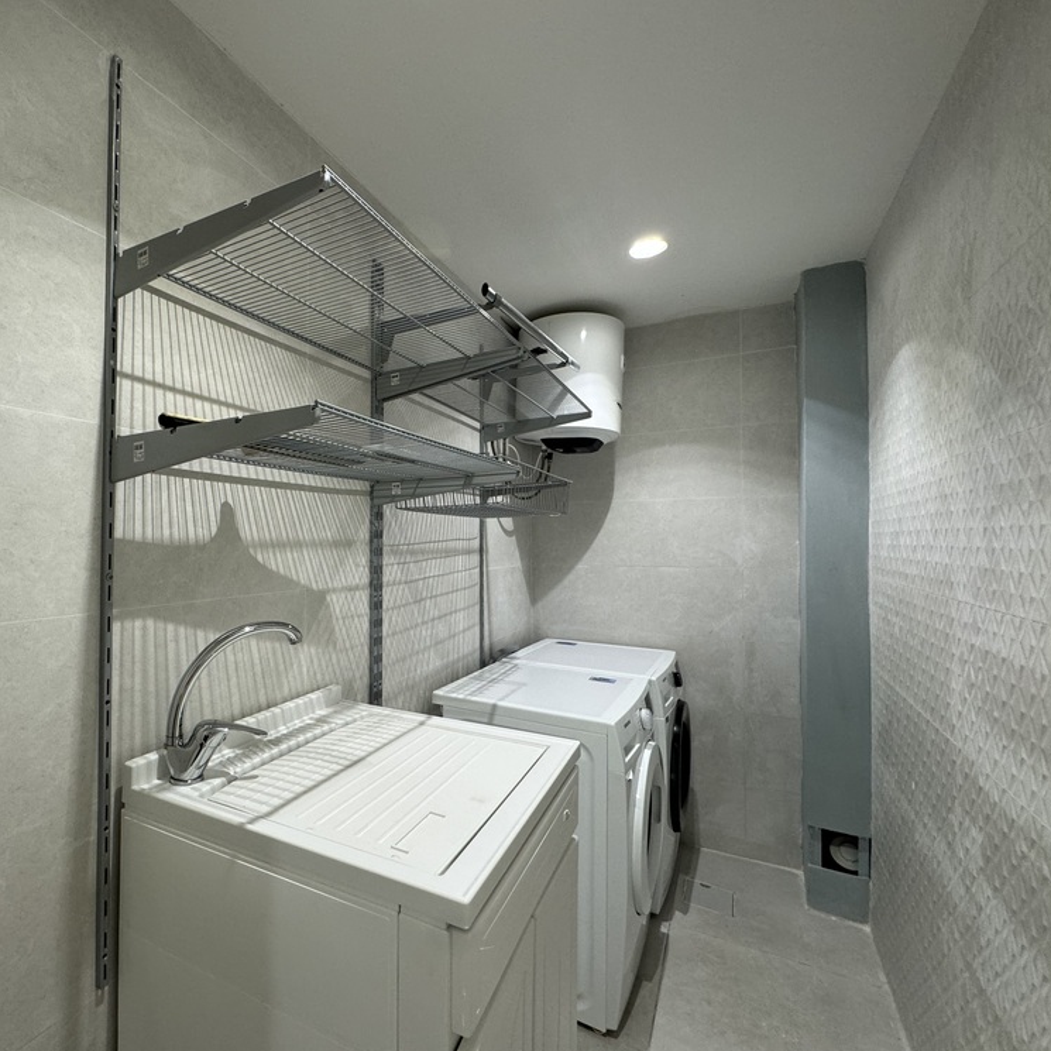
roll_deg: -1.3
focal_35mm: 17
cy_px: 530
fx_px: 584
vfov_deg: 84.0
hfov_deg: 82.1
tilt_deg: +0.9
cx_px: 382
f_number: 2.2
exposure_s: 1/50
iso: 160
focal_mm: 2.22
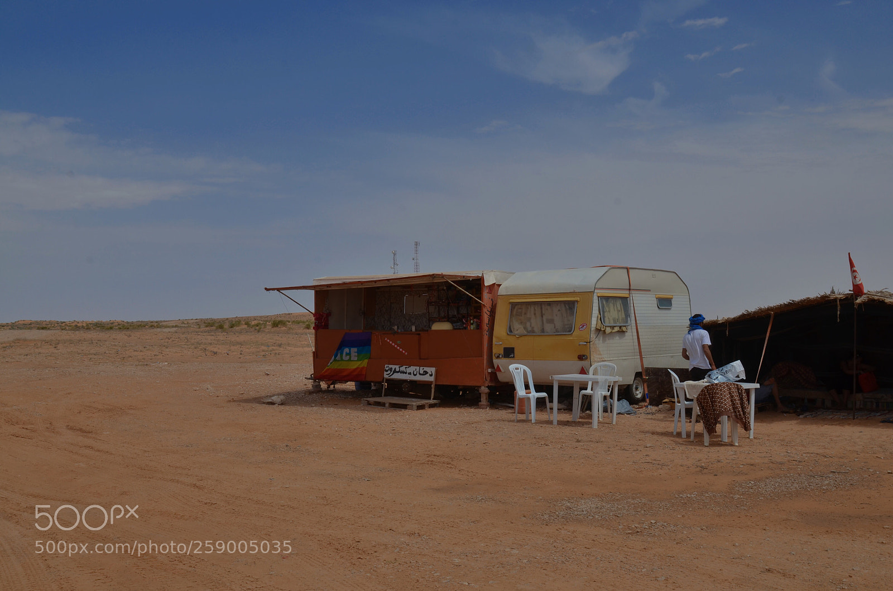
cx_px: 446
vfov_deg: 36.7
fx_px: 891
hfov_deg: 53.2
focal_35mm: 36
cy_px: 296
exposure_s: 1/160
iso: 100
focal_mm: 24
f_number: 16
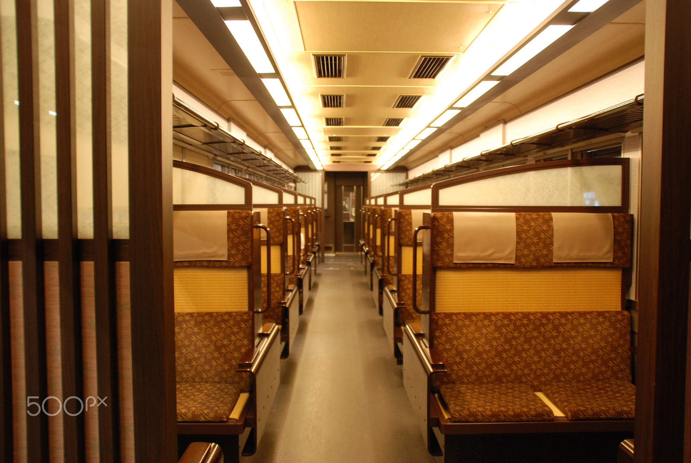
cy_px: 232
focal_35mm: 33
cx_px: 346
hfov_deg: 57.2
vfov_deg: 40.1
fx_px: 634
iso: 400
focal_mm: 22
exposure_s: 1/15
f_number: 3.8
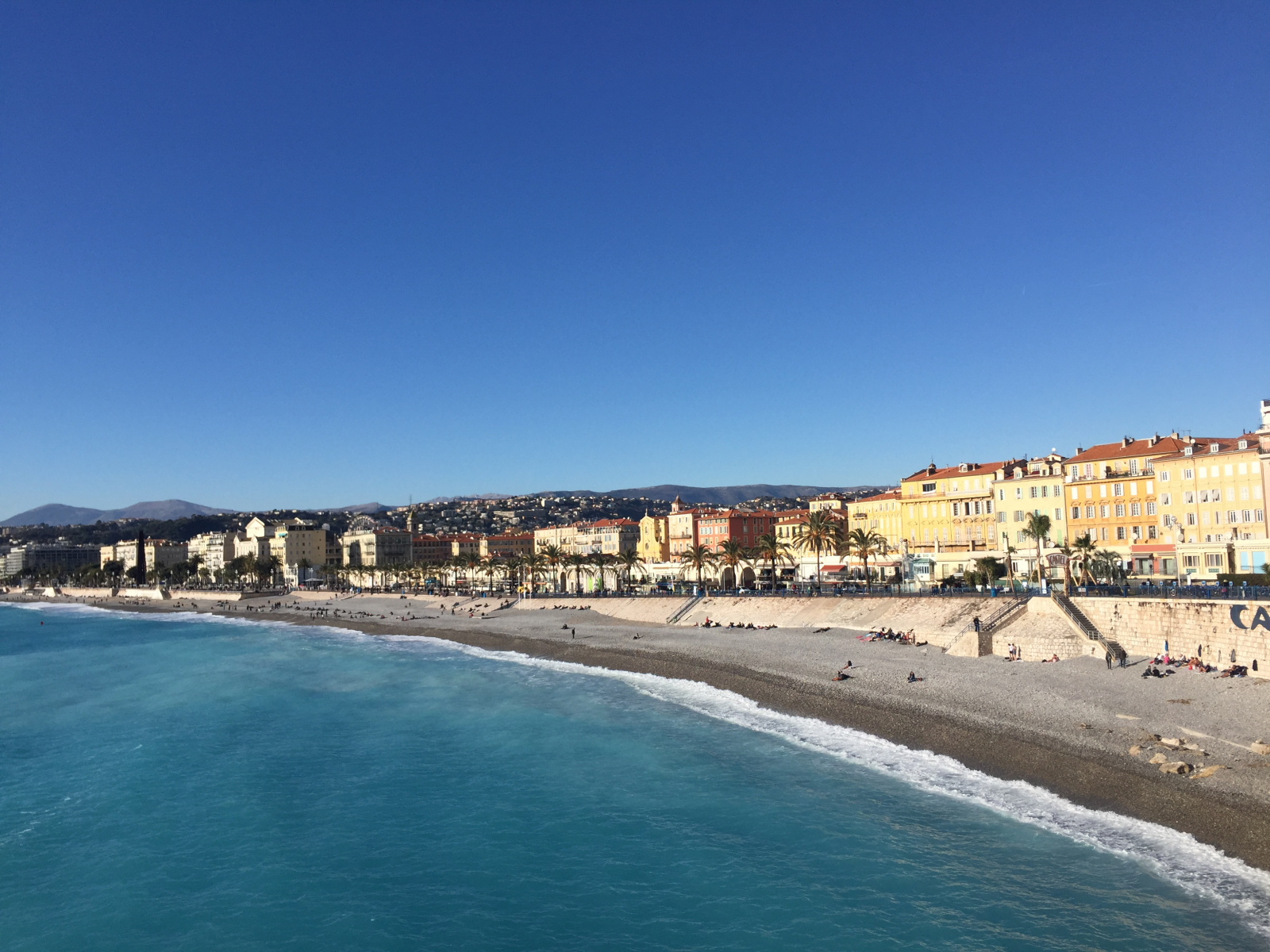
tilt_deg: +4.7
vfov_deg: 48.2
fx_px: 1064
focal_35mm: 29
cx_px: 635
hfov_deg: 61.7
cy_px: 476
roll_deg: +1.4
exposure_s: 1/2475
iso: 32
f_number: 2.2
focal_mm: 4.15
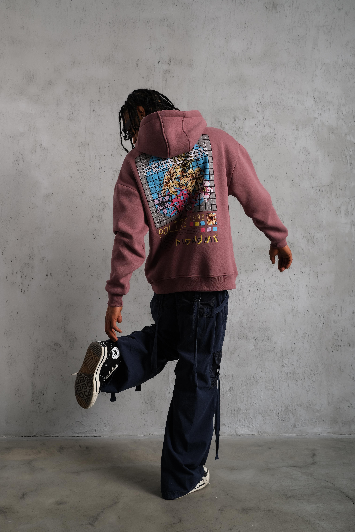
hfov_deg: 37.9
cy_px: 266
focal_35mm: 35
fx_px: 518
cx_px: 178
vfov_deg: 54.4
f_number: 5
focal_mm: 23
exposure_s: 1/160
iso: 160
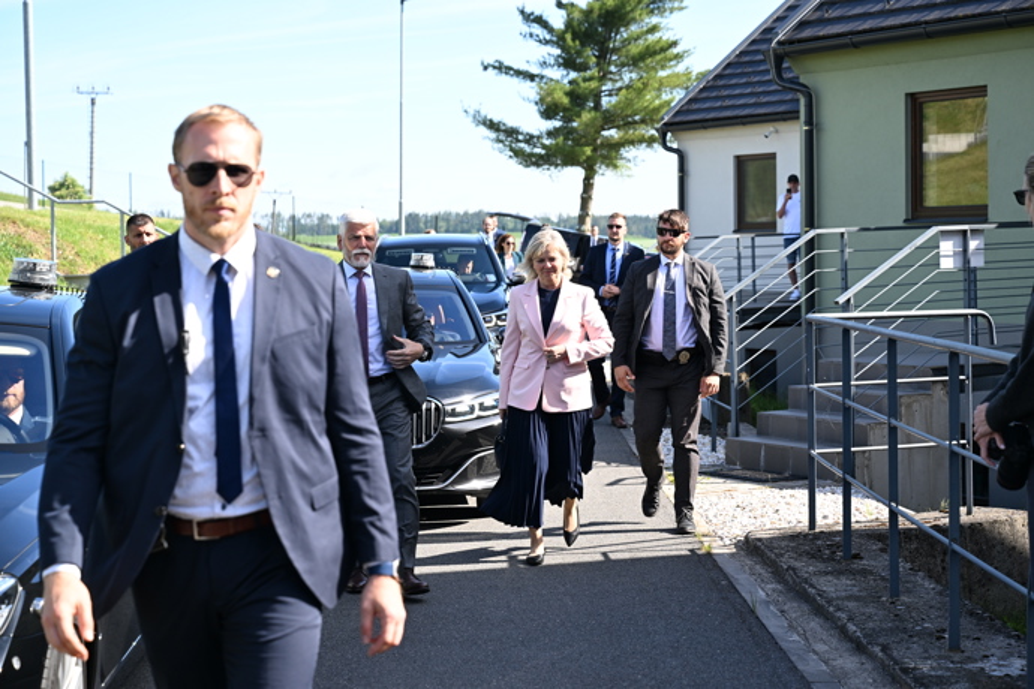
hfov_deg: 28.8
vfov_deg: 19.5
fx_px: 2010
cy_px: 344
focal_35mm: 70
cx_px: 517
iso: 400
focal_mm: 70
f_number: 5
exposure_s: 1/800
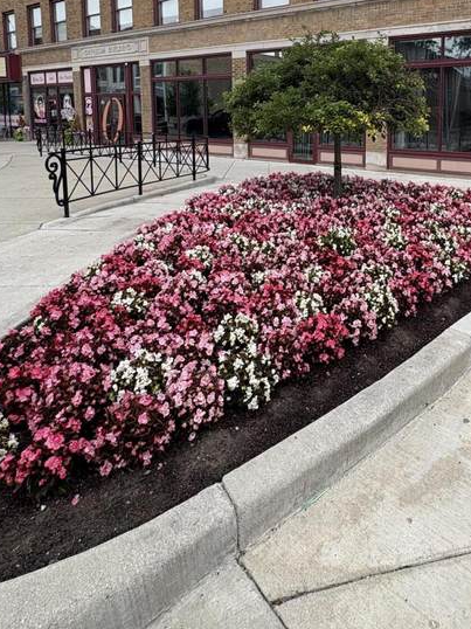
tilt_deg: -5.7
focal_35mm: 25
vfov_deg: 65.4
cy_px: 161
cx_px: 367
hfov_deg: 51.9
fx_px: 454
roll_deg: -0.8
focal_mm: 2.22
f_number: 2.2
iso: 40
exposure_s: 1/771
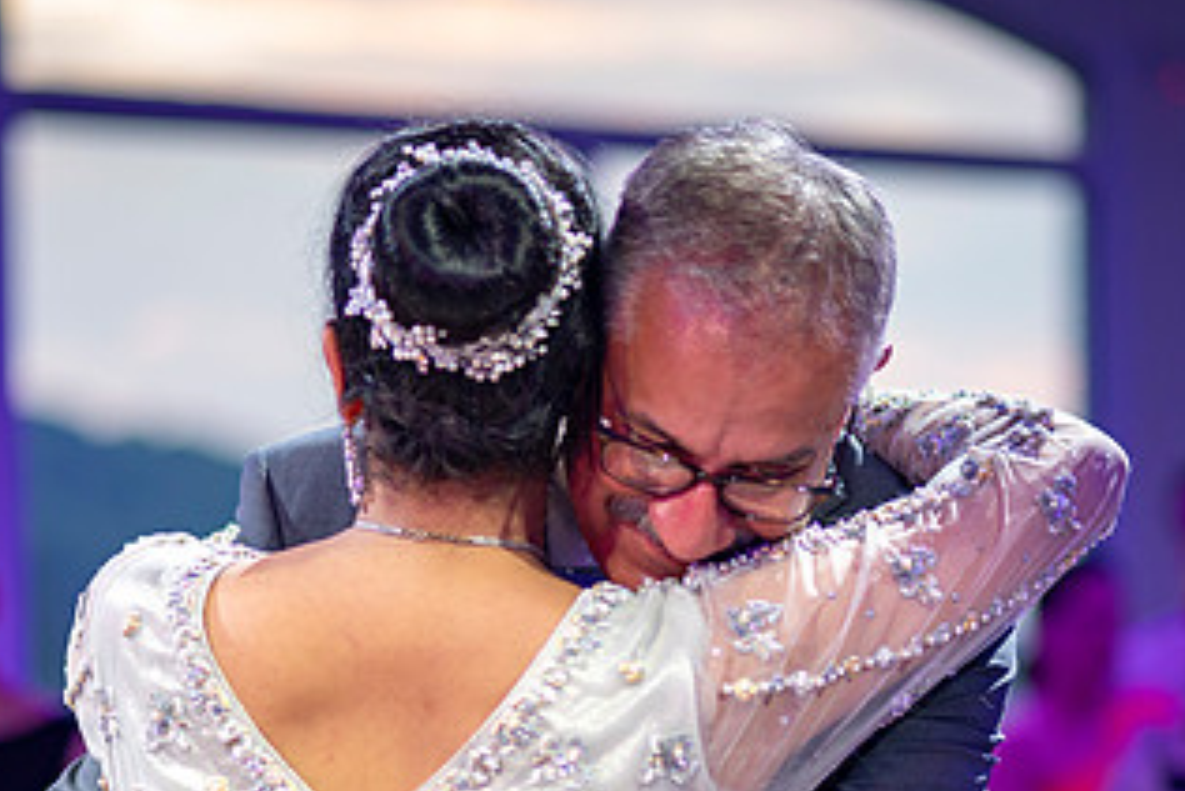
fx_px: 5466
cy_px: 720
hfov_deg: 12.4
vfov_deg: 8.3
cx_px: 761
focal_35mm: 166
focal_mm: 85
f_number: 2
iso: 500
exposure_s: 1/160
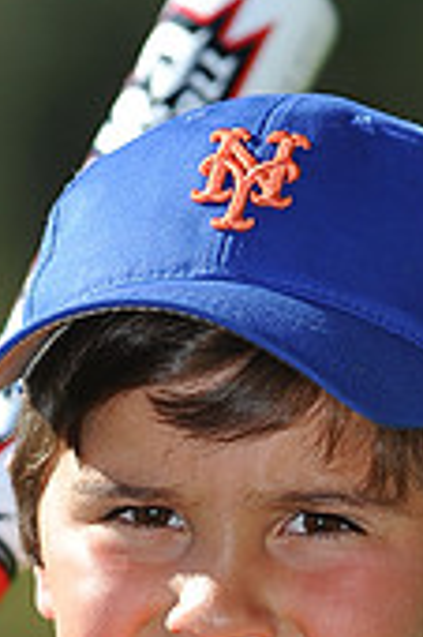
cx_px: 210
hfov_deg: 2.0
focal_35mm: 683
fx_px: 12062
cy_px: 791
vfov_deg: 3.0
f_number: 4
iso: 200
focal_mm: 200
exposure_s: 1/1250
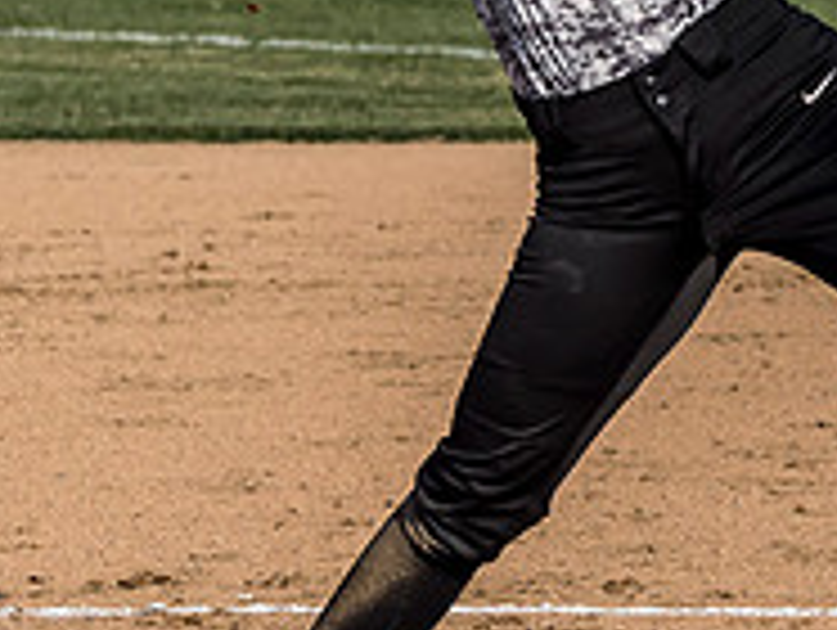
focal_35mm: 746
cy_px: -56
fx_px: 18061
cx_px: 485
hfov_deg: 2.7
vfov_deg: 2.0
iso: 400
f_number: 6.3
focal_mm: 106
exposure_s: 1/2000
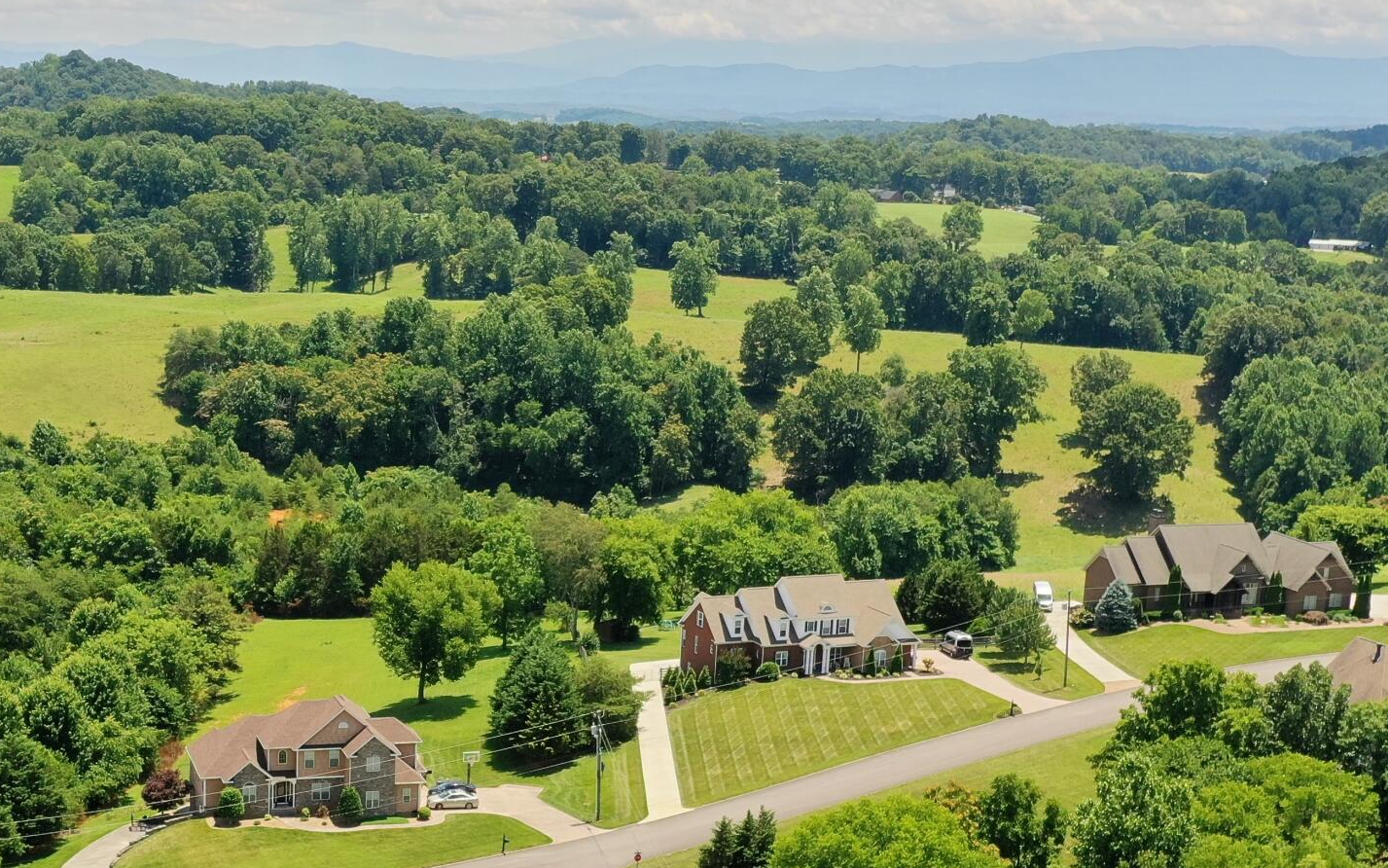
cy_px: 703
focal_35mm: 60
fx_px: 2270
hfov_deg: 33.5
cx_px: 405
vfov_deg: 21.4
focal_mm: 10.26
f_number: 4.5
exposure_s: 1/120
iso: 100
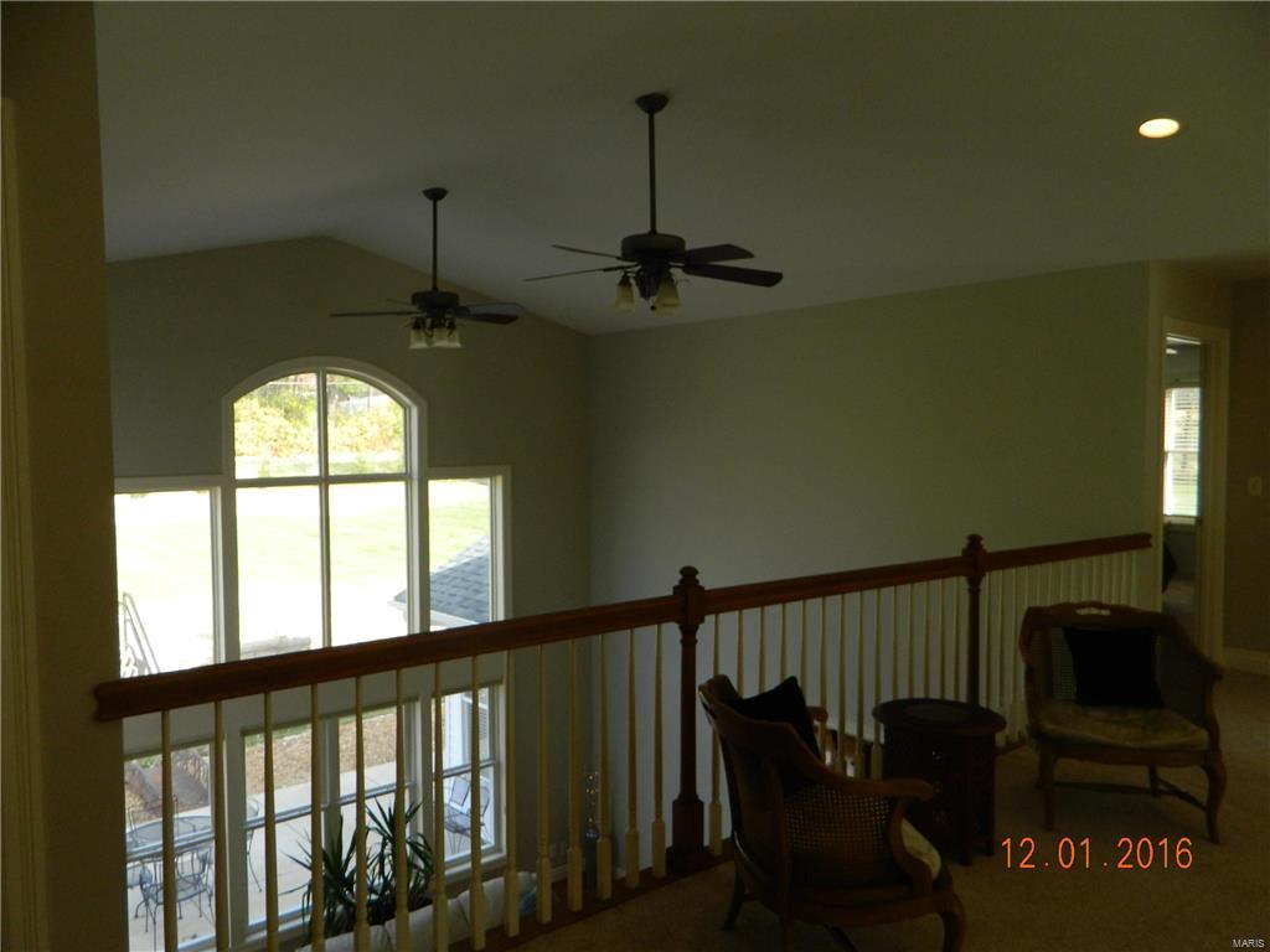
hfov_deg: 69.4
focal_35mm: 25
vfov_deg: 54.9
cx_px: 635
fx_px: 917
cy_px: 476
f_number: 3.1
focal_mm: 4.5
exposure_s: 1/250
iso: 160
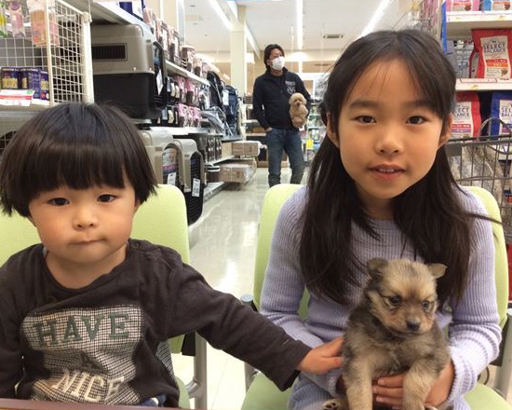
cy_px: 207
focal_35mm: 34
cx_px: 253
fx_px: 515
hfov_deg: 52.8
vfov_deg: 43.4
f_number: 2.4
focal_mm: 3.3
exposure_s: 1/24
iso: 80
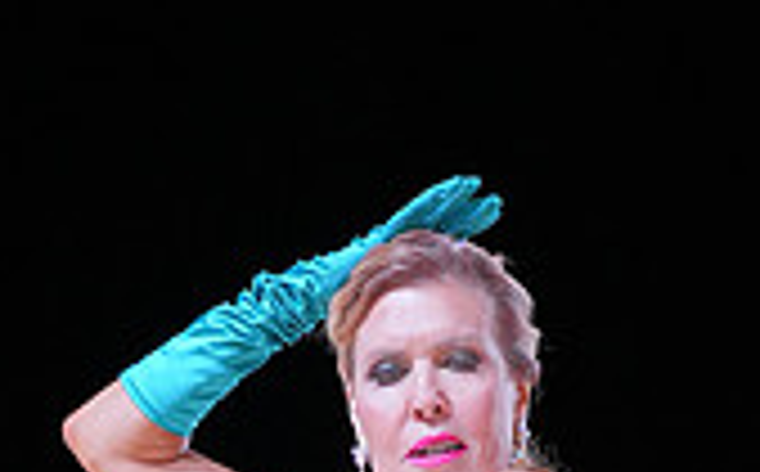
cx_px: 483
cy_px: 1011
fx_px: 8478
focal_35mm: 410
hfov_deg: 5.1
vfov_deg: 3.2
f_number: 5.6
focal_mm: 117
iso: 2000
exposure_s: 1/400
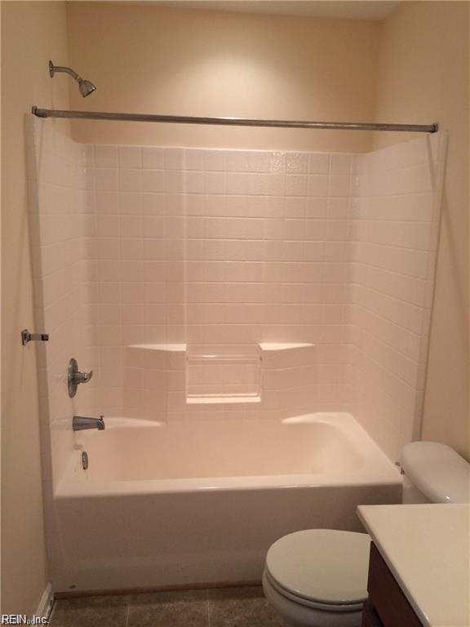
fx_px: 543
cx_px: 235
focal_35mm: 30
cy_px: 314
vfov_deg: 60.0
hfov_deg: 46.8
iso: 40
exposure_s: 1/30
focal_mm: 4.12
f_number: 2.2
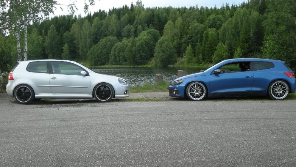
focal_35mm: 39
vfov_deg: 30.4
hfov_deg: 51.6
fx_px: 306
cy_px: 97
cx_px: 151
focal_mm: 5.7
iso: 50
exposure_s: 1/113
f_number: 2.8
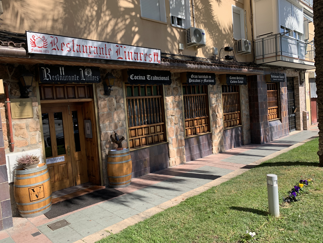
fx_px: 243
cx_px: 162
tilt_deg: -4.3
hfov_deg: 67.3
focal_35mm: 26
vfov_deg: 53.1
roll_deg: +4.6
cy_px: 122
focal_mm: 4.25
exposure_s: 1/1136
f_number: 1.8
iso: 25
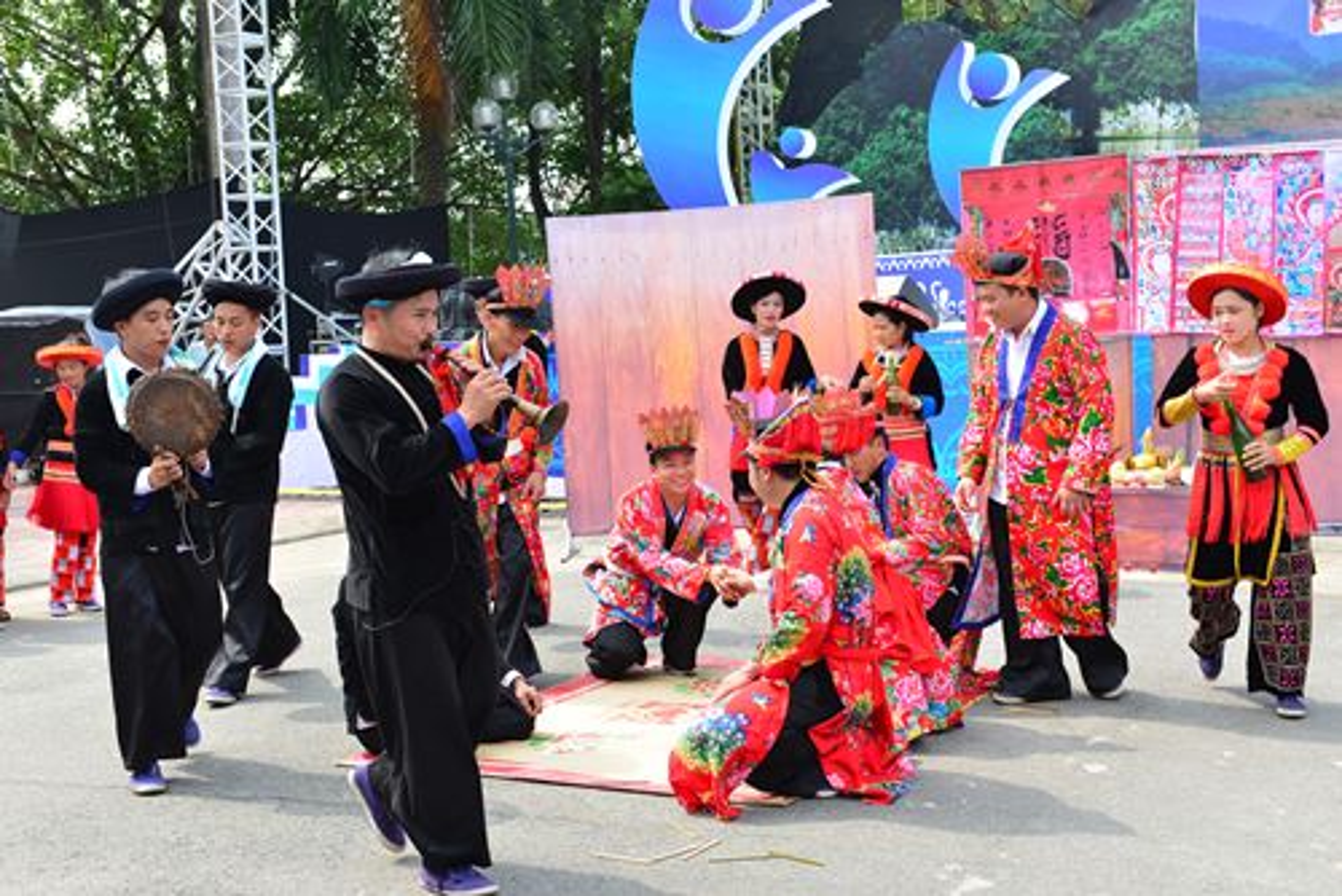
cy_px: 448
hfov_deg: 39.6
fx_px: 1865
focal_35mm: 50
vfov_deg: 27.0
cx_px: 671
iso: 500
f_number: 9
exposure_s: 1/320
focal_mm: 50
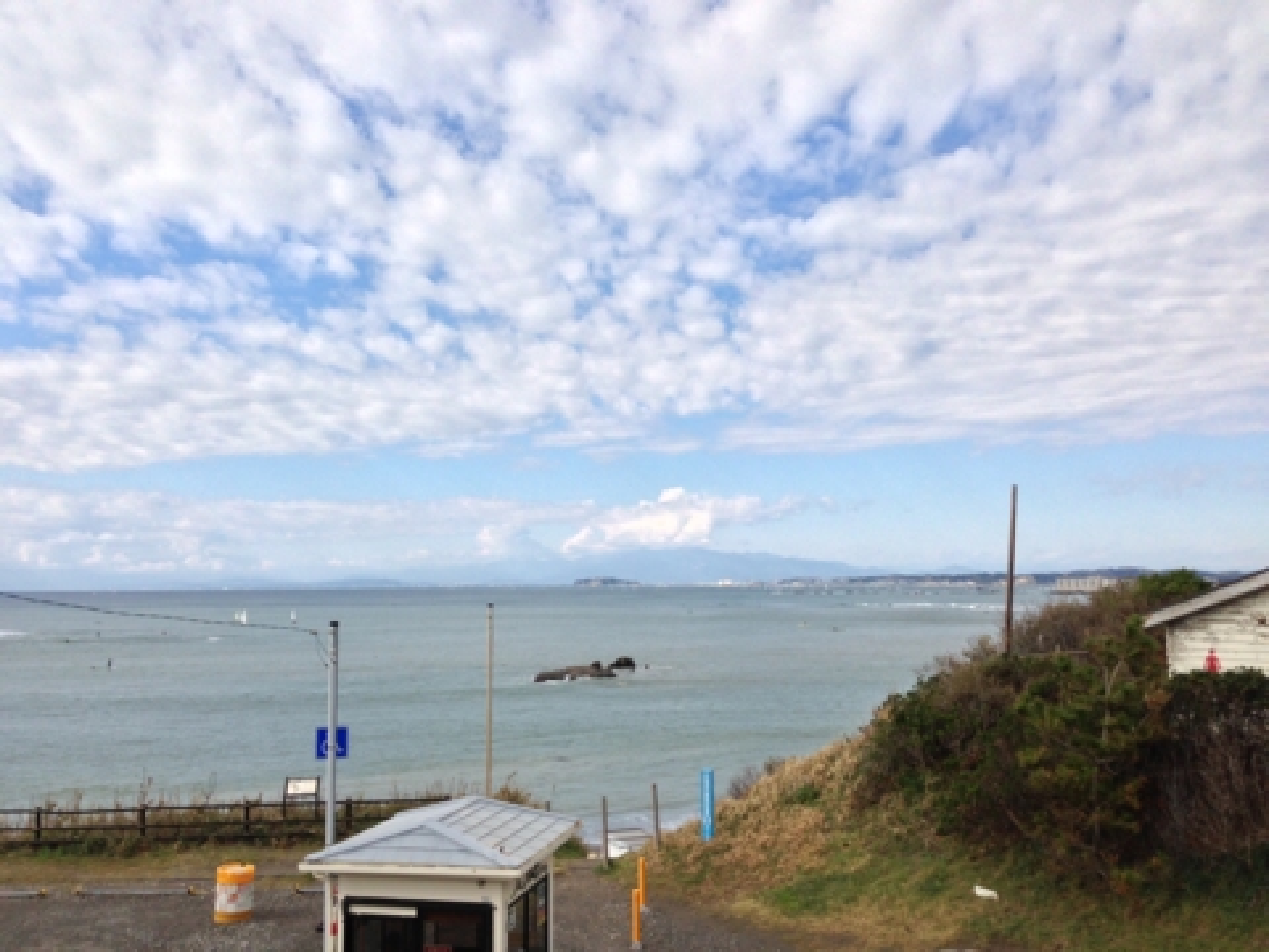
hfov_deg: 55.4
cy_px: 476
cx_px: 634
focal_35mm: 33
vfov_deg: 42.9
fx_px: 1210
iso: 50
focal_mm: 4.13
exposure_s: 1/2008
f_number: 2.4
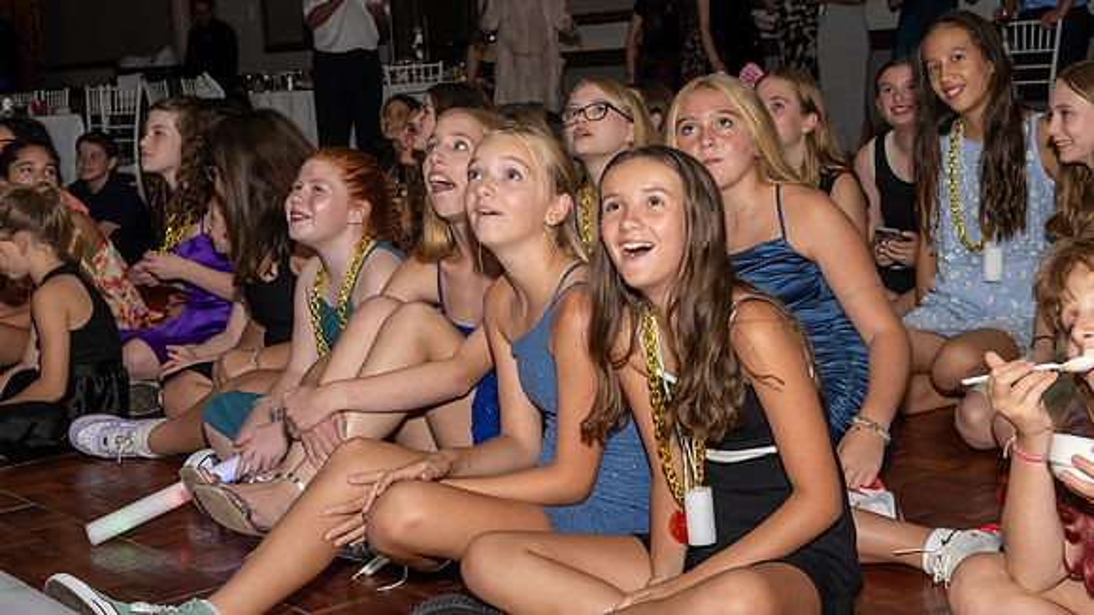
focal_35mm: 60
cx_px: 547
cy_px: 267
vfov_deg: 20.1
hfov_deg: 35.1
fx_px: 1731
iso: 1000
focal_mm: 38
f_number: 8
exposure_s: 1/250
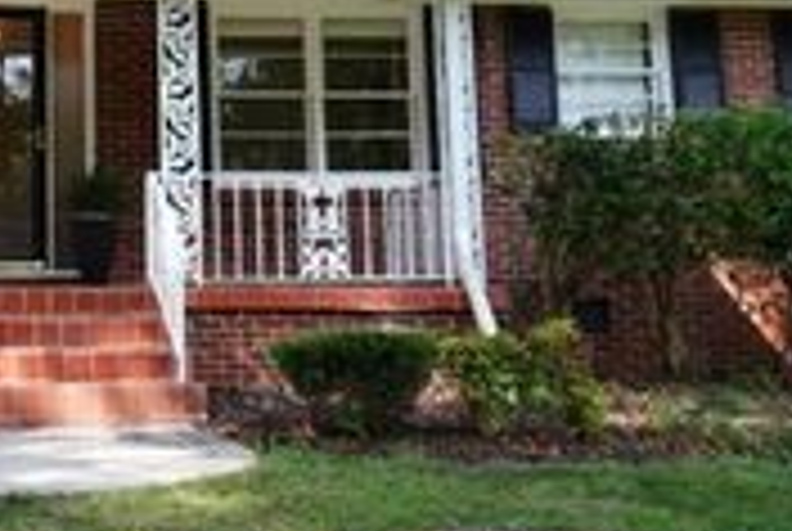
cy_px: 52
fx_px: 1499
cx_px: 0
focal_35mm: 68
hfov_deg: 27.9
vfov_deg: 19.7
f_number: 5
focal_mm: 16
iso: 100
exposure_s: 1/80
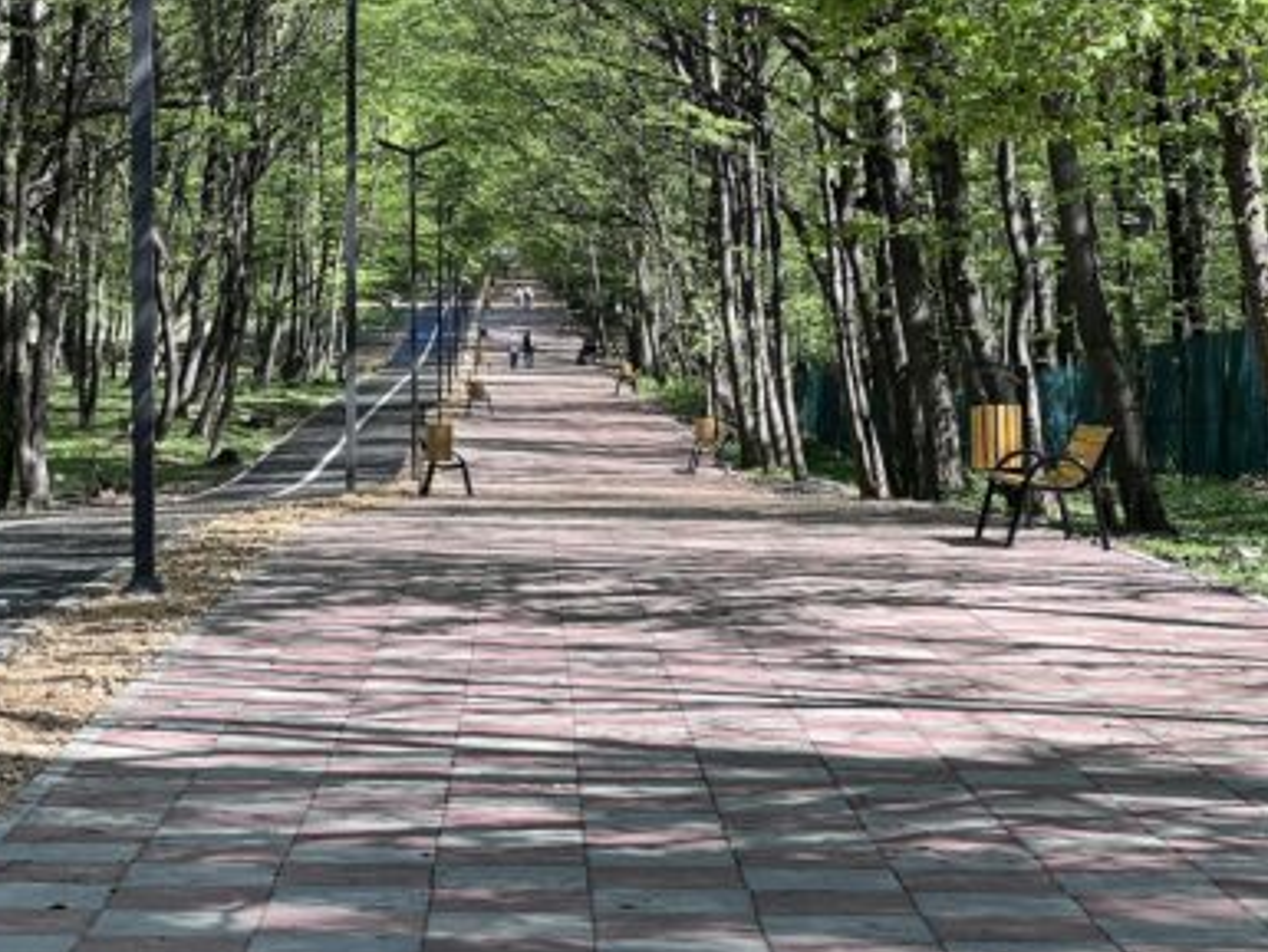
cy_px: 685
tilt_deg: -4.8
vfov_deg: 13.2
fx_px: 4104
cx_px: 402
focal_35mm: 112
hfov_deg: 17.5
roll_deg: +0.4
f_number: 2.8
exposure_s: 1/140
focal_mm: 9
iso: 32
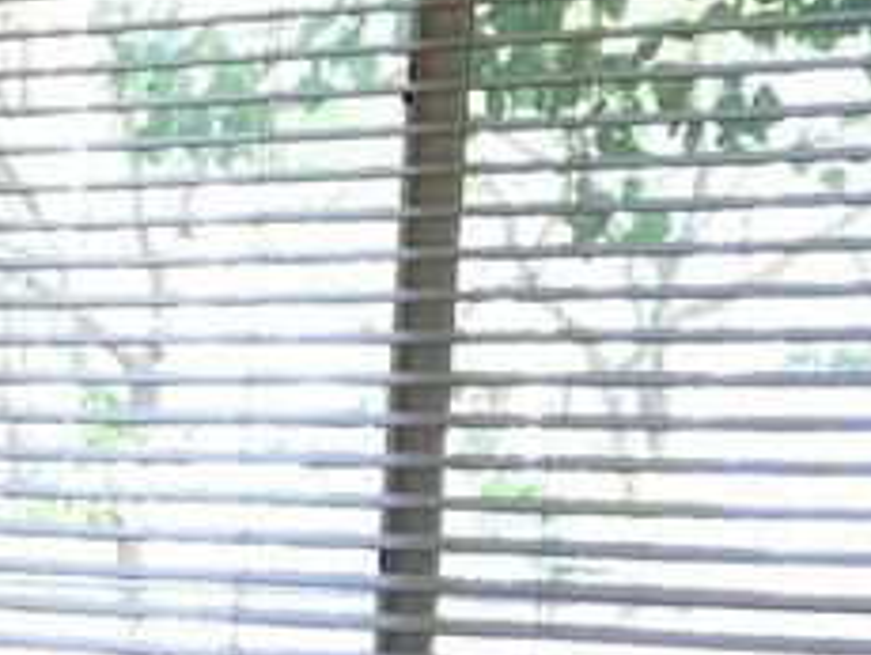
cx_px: -973
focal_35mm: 129
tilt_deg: -5.1
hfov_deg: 12.9
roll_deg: -2.1
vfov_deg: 11.3
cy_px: 757
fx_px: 3249
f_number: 2.2
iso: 40
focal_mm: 4.15
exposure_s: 1/15
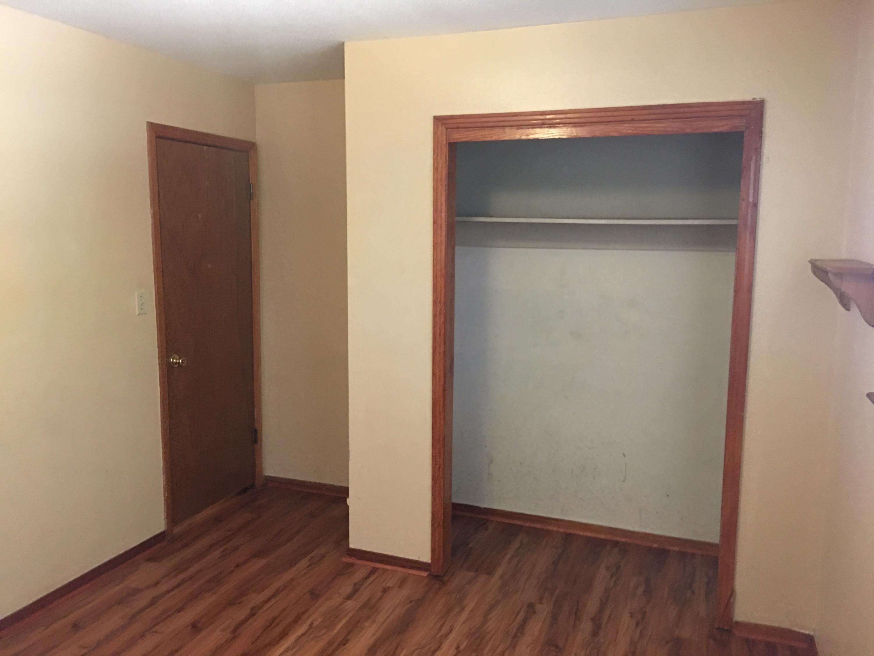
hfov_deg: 61.7
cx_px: 437
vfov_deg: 48.2
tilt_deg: -4.9
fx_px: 732
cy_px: 328
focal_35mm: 29
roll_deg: -0.2
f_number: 2.2
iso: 64
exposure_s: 1/4
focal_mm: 4.15
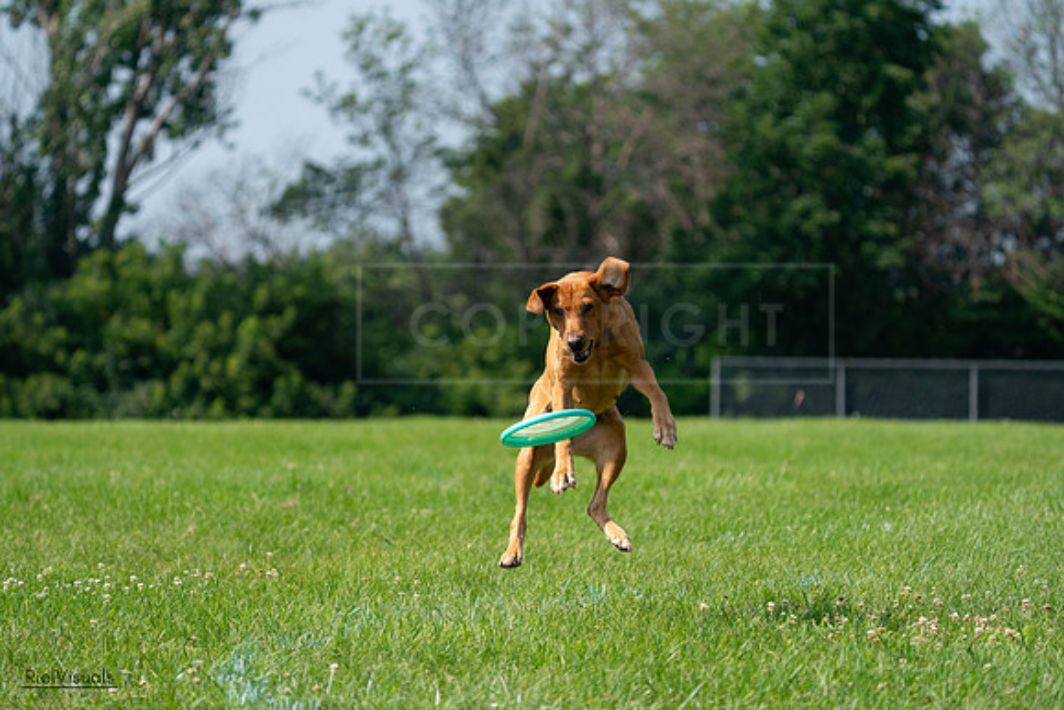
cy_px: 355
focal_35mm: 200
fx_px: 5912
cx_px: 532
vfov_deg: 6.9
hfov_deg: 10.3
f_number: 5.6
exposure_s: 1/4000
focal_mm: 200
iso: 1000
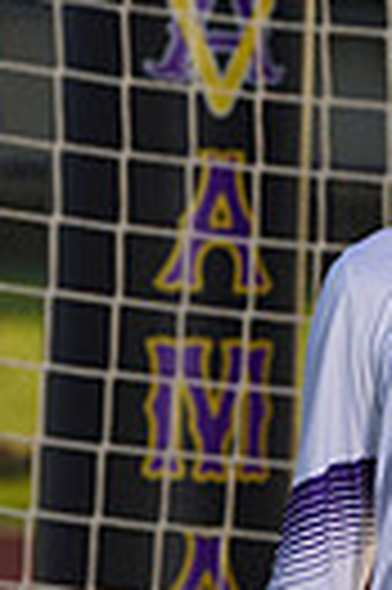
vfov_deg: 2.0
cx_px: 462
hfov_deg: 1.3
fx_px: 17063
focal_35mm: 1042
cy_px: 829
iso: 100
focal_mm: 235
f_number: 8
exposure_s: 1/200
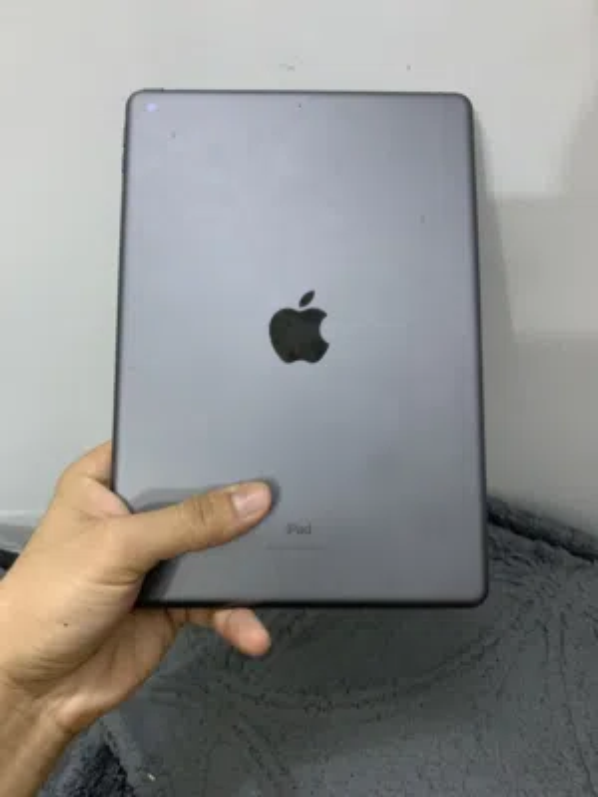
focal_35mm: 26
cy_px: 398
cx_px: 299
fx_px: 599
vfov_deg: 67.3
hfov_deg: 53.1
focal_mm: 4.25
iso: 320
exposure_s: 1/50
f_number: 1.8
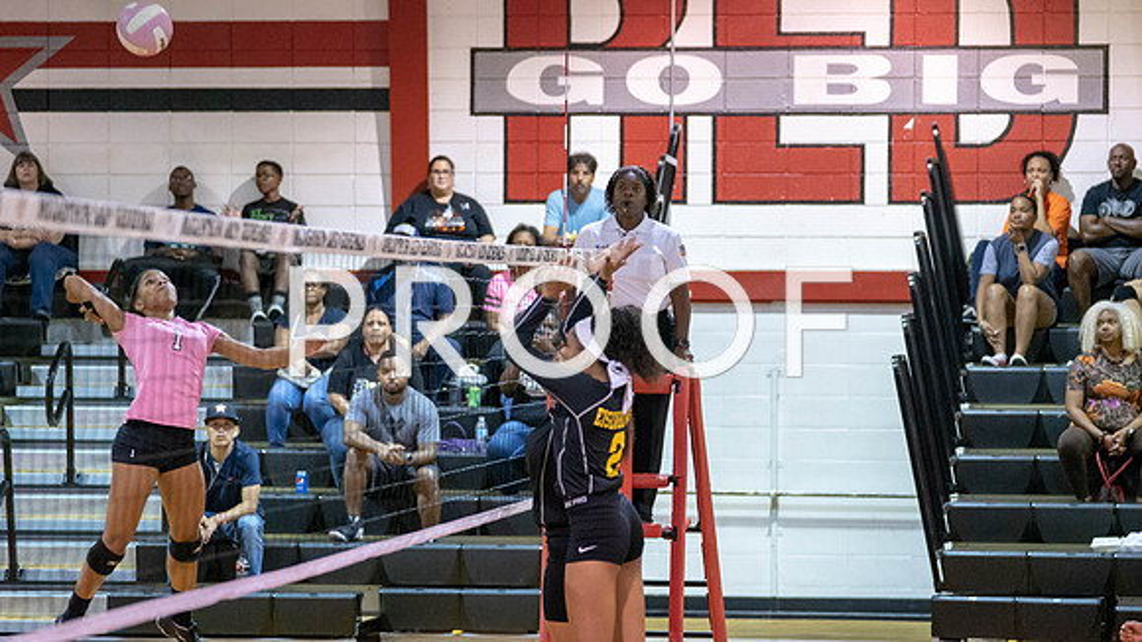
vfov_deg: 9.5
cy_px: 294
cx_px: 568
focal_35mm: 128
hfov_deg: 16.8
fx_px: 3873
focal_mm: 120
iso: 6400
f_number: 2.8
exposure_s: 1/750
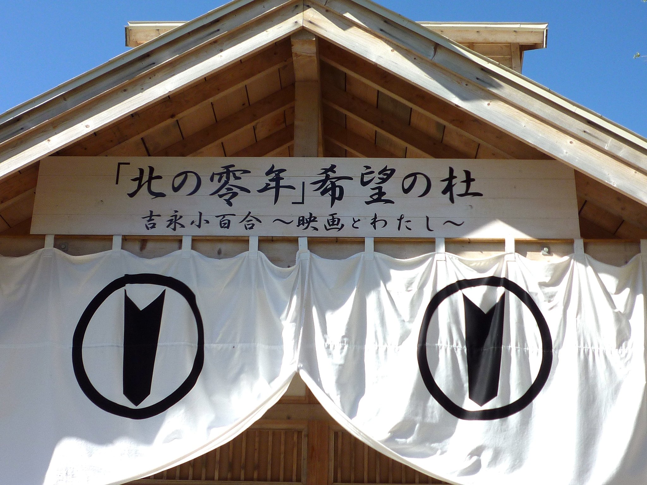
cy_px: 242
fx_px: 972
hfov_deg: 36.8
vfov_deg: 28.0
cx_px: 324
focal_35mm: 52
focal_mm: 5.8
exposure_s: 1/640
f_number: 4
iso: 80
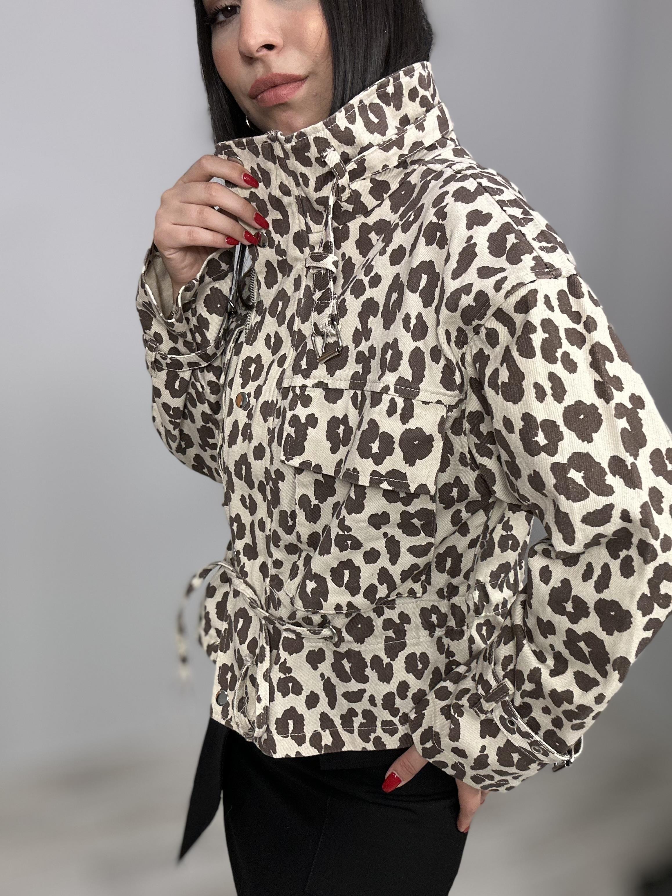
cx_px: 336
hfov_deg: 46.8
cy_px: 448
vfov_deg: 60.0
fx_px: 777
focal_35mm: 30
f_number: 1.9
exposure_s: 1/50
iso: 64
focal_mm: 2.69
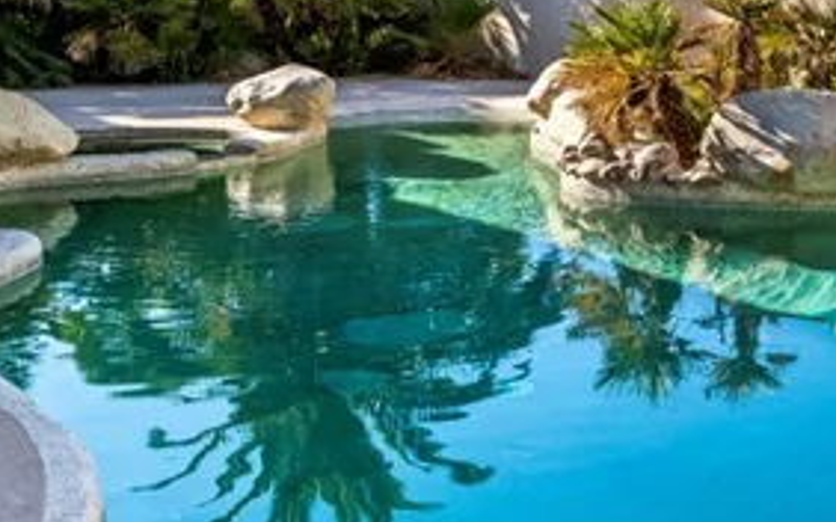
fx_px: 1435
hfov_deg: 31.0
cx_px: 750
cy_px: -53
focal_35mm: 63
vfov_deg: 19.7
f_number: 8
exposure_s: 1/8000
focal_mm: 17
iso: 400
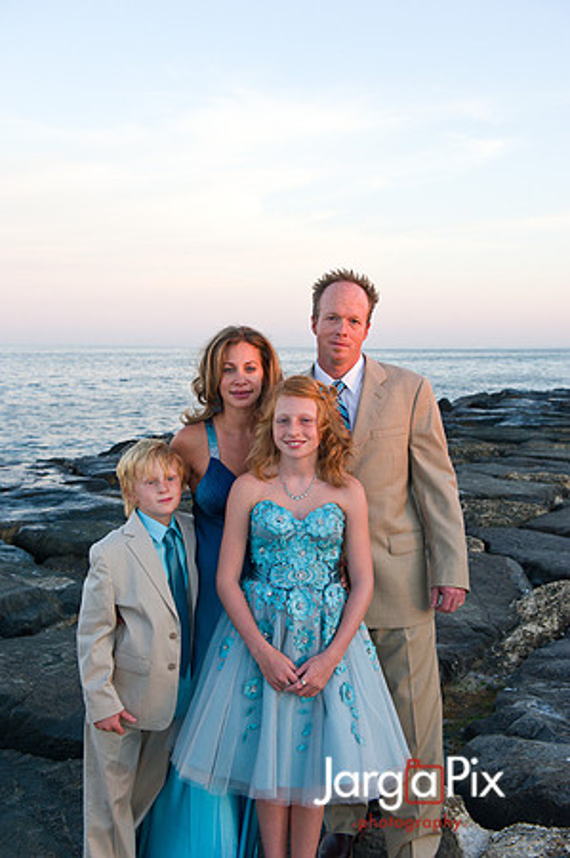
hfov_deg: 35.0
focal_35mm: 38
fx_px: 905
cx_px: 285
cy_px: 429
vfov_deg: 50.7
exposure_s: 1/200
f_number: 5.6
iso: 800
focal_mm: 38
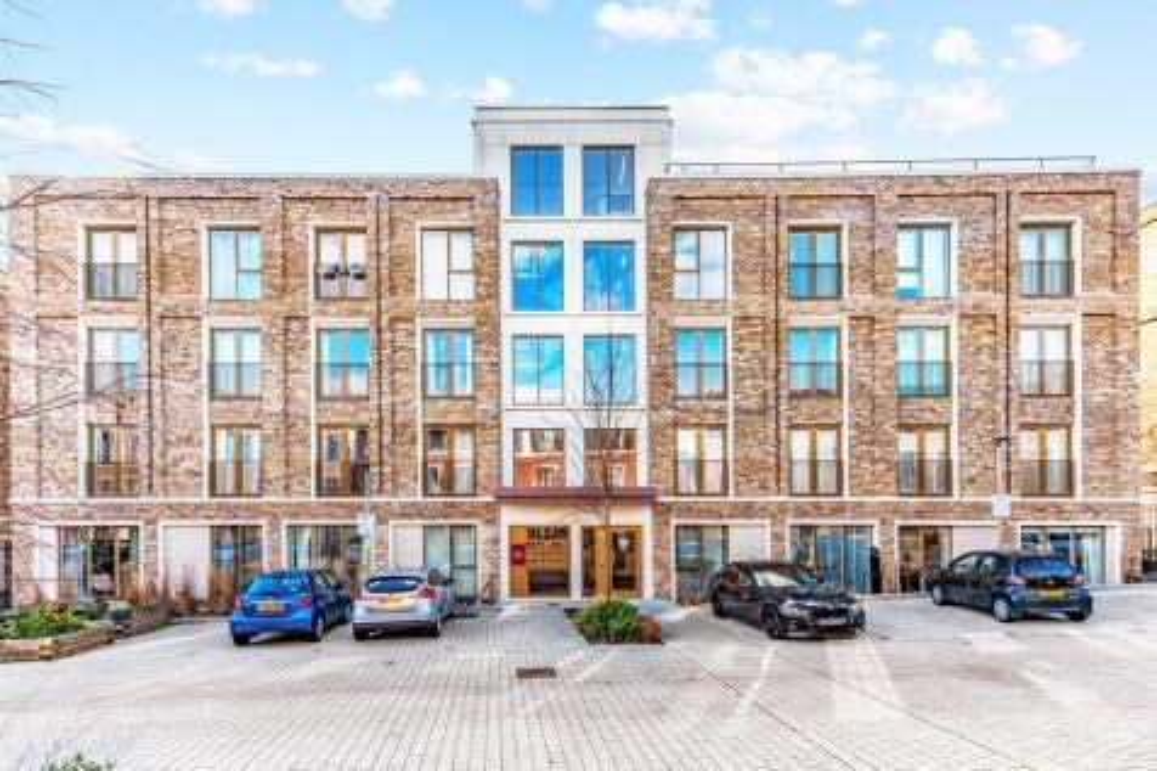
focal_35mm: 14
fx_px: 450
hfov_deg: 104.3
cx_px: 578
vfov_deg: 81.2
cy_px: 386
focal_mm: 14
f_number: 8
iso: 160
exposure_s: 1/200
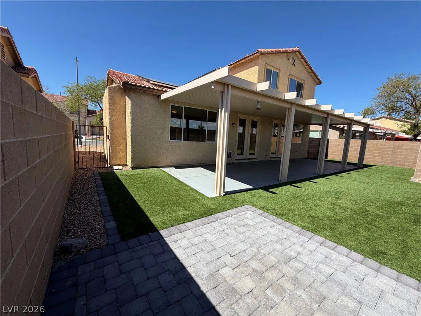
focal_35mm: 14
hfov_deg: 102.1
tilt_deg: -7.6
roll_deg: -2.7
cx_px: 210
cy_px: 158
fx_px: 170
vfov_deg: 85.7
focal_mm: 2.22
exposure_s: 1/770
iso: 25
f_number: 2.2
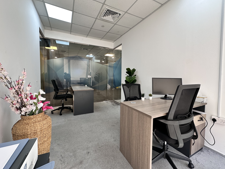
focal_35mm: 15
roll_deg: -1.0
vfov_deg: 81.7
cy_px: 82
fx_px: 97
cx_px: 116
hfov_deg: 98.1
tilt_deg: -3.3
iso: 100
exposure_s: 1/100
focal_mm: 2.22
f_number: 2.2
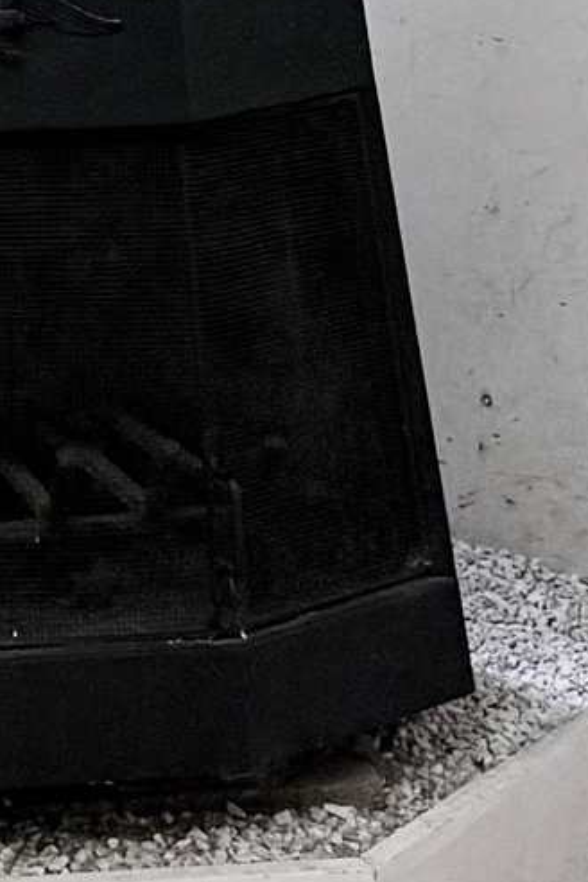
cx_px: -30
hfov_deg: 8.7
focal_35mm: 156
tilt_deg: -8.8
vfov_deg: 12.8
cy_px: -224
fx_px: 3822
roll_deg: +0.2
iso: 250
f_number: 1.78
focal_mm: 6.76
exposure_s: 1/60
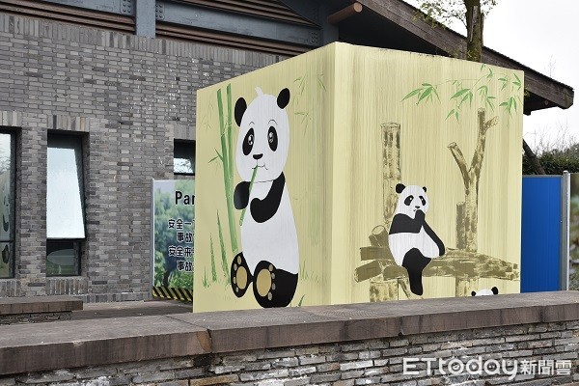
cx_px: 290
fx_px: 675
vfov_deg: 31.9
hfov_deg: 46.4
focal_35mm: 42
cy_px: 193
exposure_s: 1/125
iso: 200
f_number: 5.6
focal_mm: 42
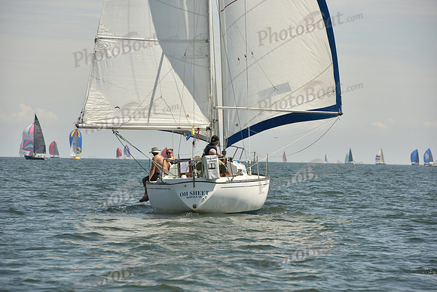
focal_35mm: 200
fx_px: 2428
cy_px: 146
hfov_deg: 10.3
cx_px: 218
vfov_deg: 6.9
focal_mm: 200
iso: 320
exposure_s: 1/1250
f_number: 10
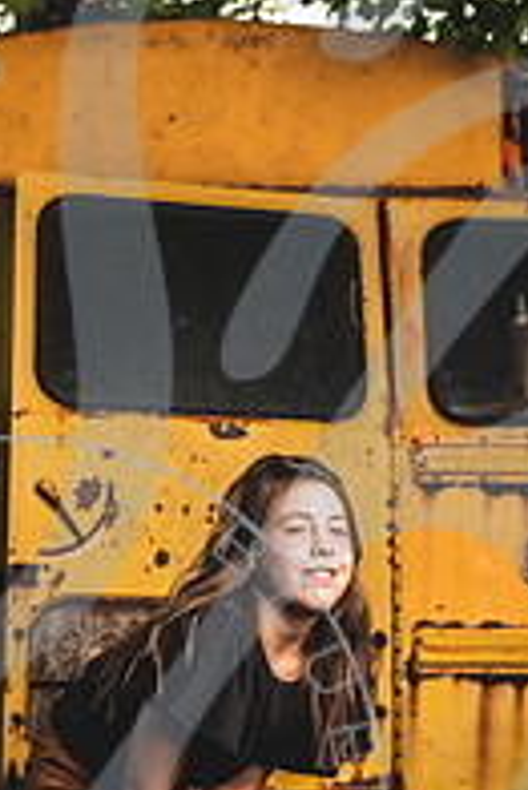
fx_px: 1208
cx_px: 193
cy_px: 504
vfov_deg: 36.0
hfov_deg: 24.6
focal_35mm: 55
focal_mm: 24
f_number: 2.8
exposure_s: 1/160
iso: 100
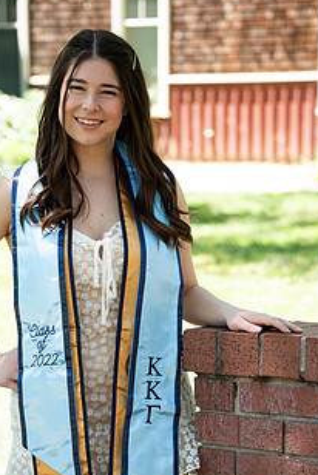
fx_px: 2353
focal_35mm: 178
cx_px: 125
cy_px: 278
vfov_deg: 11.5
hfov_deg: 7.7
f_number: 5.6
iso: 640
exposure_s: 1/320
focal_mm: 122
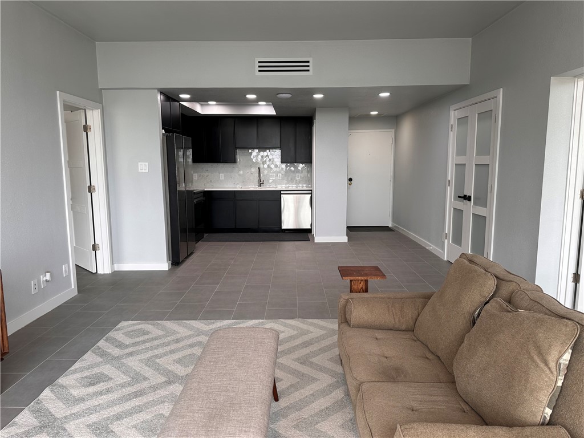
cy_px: 219
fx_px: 405
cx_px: 292
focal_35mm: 24
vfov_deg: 56.8
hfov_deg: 71.6
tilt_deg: -7.6
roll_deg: +0.2
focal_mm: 6.86
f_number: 1.78
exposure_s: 1/120
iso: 64
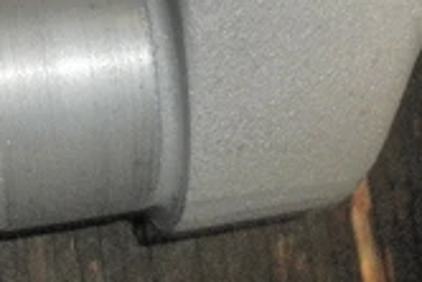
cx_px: 46
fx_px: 821
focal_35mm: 70
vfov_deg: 19.3
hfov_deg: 27.8
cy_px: 53
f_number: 8.5
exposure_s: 1/30
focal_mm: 5
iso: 200
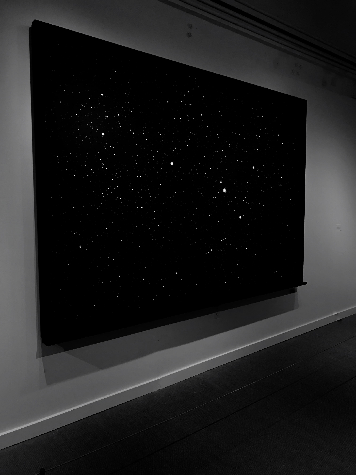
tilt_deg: -3.5
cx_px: 178
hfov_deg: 49.7
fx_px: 384
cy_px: 238
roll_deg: +0.0
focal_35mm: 28
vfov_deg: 63.4
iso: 32
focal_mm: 3.99
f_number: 1.8
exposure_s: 1/30
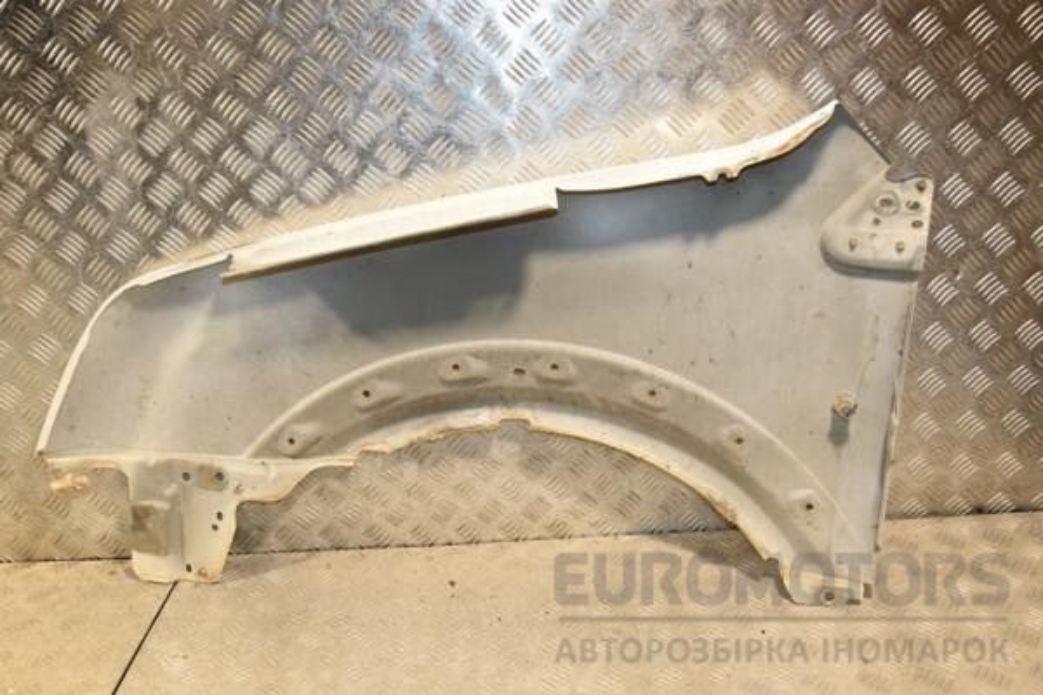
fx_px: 913
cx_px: 522
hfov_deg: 59.5
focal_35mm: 32
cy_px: 348
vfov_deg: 41.7
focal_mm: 21
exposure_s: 1/200
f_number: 6.3
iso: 800
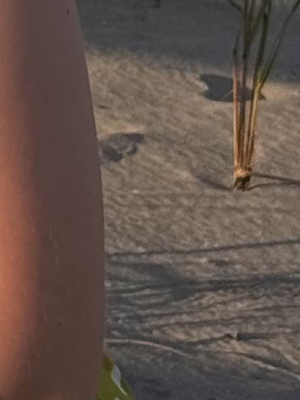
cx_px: -651
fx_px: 3919
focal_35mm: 339
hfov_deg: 4.2
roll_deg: +2.4
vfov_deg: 5.7
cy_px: -527
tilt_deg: +3.0
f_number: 1.78
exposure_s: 1/4310
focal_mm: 6.76
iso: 64
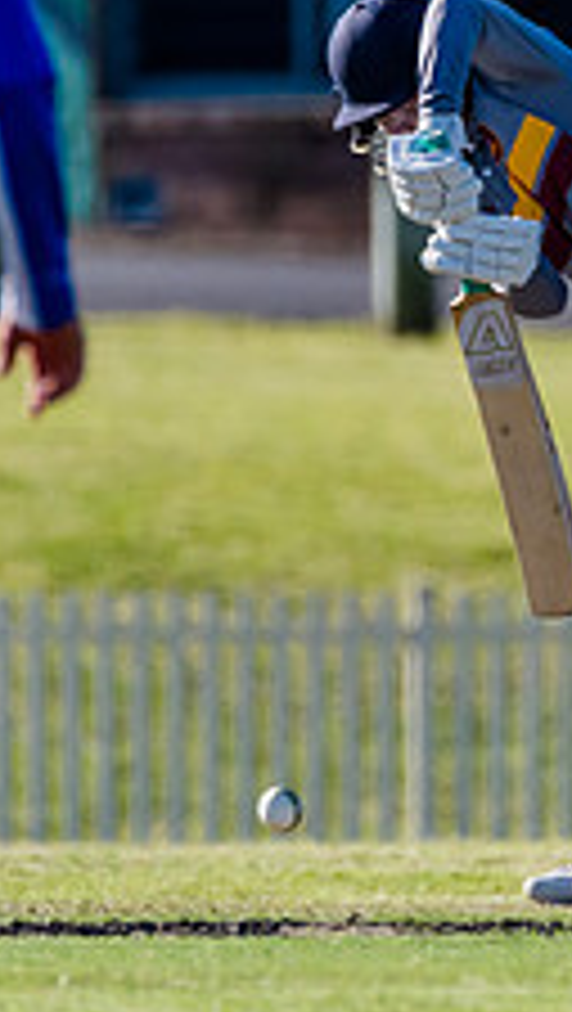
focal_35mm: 1668
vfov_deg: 1.3
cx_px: 583
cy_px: 318
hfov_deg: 0.7
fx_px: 44858
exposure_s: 1/2000
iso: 640
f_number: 6.3
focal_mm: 600
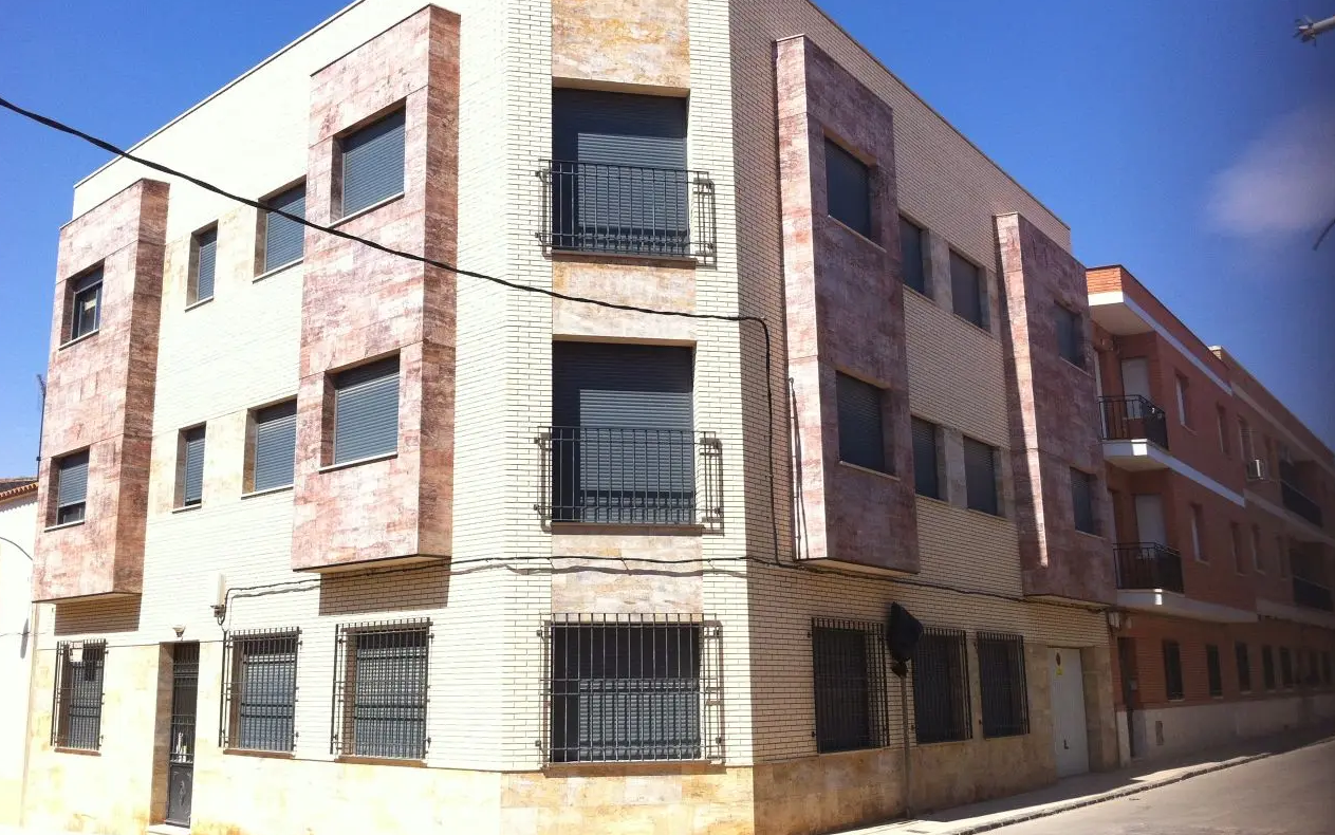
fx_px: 1383
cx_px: 656
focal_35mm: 38
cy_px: 374
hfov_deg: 51.5
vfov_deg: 33.6
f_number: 2.8
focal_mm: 3.85
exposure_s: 1/943
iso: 80
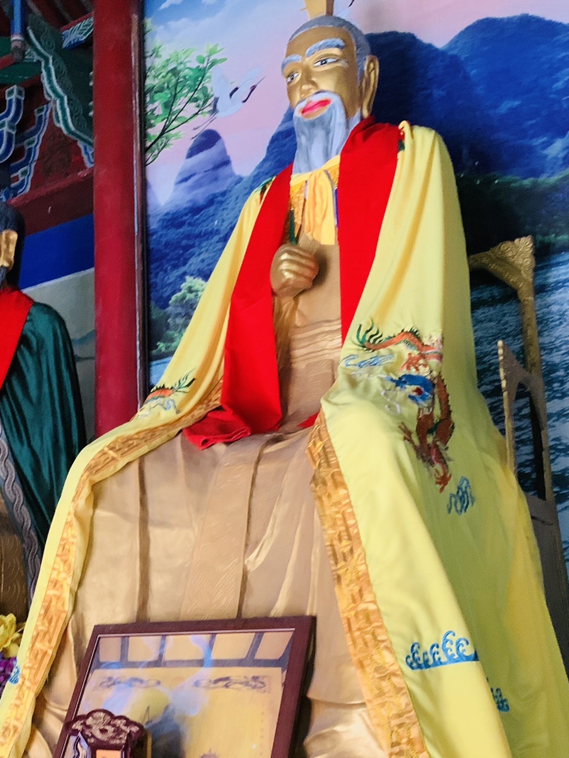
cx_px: 260
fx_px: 899
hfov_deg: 35.1
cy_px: 404
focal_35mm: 41
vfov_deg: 45.7
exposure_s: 1/24
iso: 800
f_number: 1.8
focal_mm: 4.25
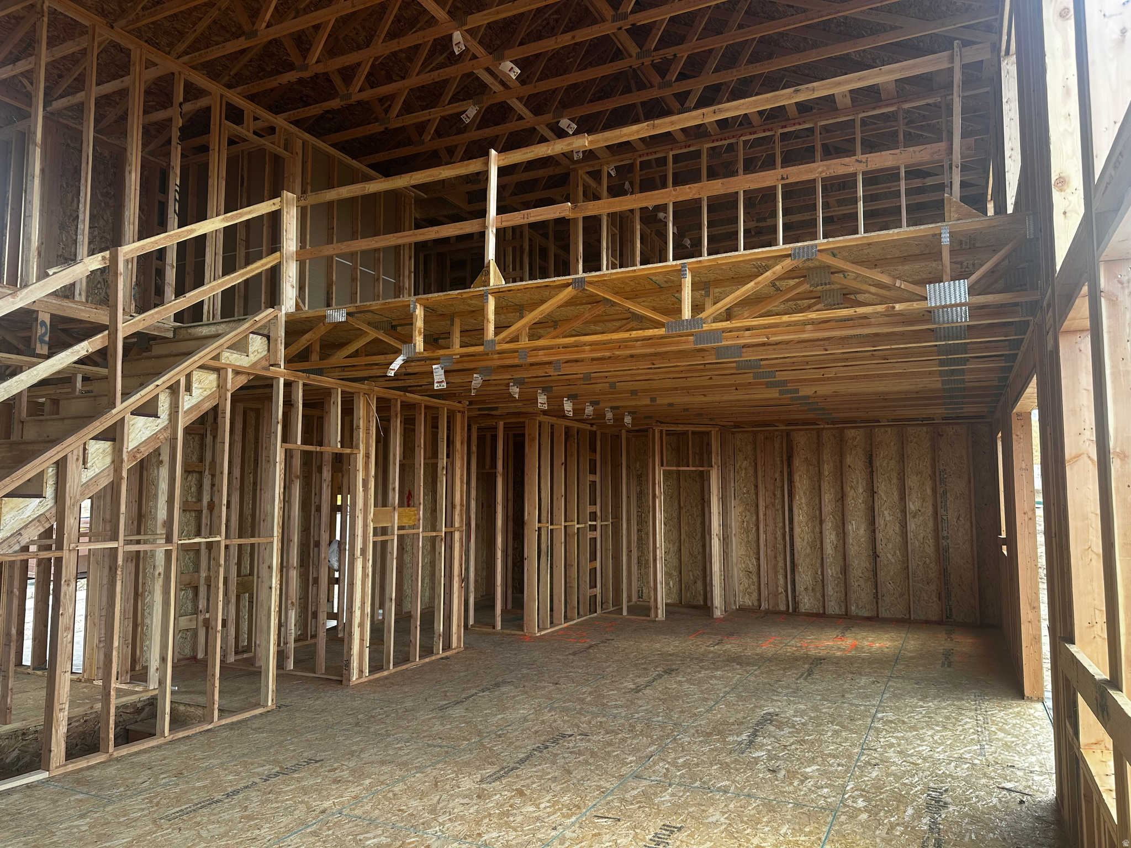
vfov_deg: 56.8
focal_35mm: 24
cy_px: 424
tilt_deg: +5.2
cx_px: 566
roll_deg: +0.4
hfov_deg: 71.6
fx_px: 784
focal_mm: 6.86
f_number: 1.78
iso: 64
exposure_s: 1/136
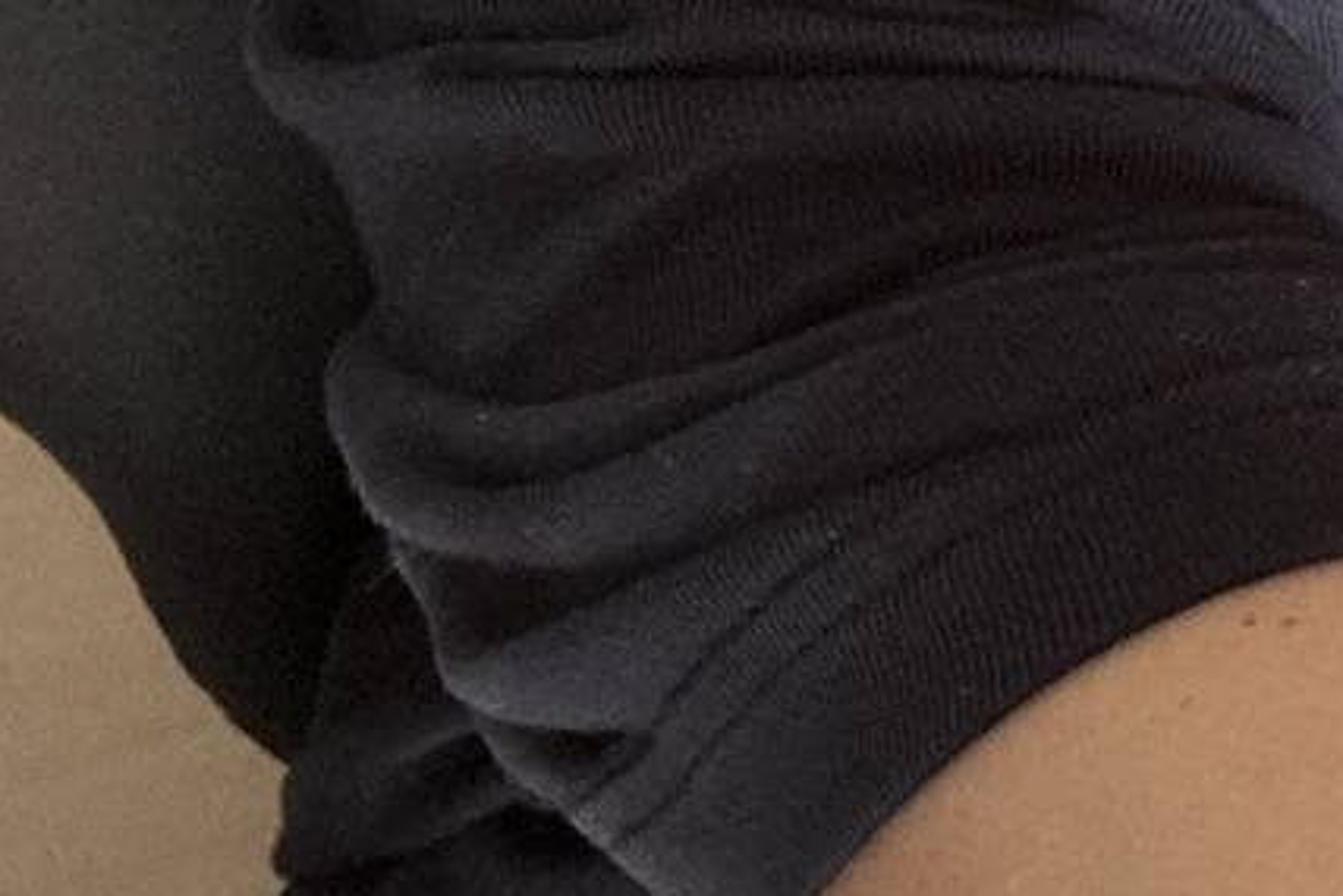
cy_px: 245
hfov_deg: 17.8
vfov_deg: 12.2
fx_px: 4179
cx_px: 1330
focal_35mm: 112
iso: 100
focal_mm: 2.69
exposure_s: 1/60
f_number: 1.9
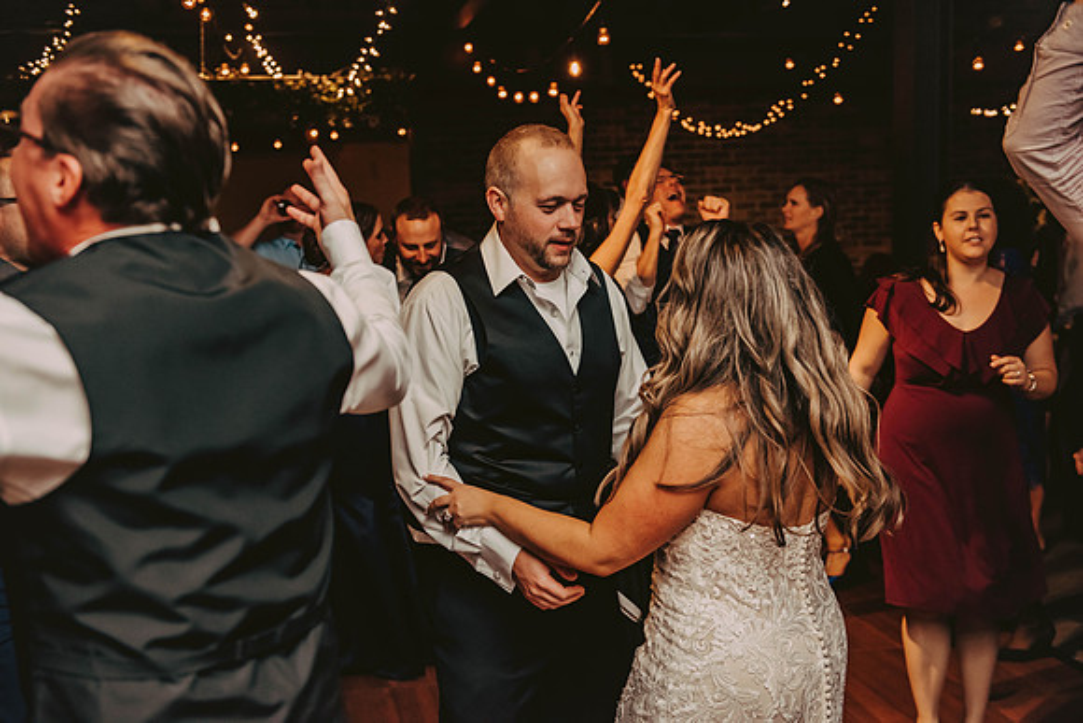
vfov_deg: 29.9
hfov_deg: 43.6
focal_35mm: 45
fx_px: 1354
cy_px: 362
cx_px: 542
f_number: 3.2
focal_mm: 45
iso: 2000
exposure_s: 1/200
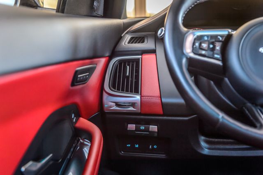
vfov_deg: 28.0
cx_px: 132
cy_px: 88
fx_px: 350
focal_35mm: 48
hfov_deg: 41.1
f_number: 4
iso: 400
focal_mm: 48
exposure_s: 1/60
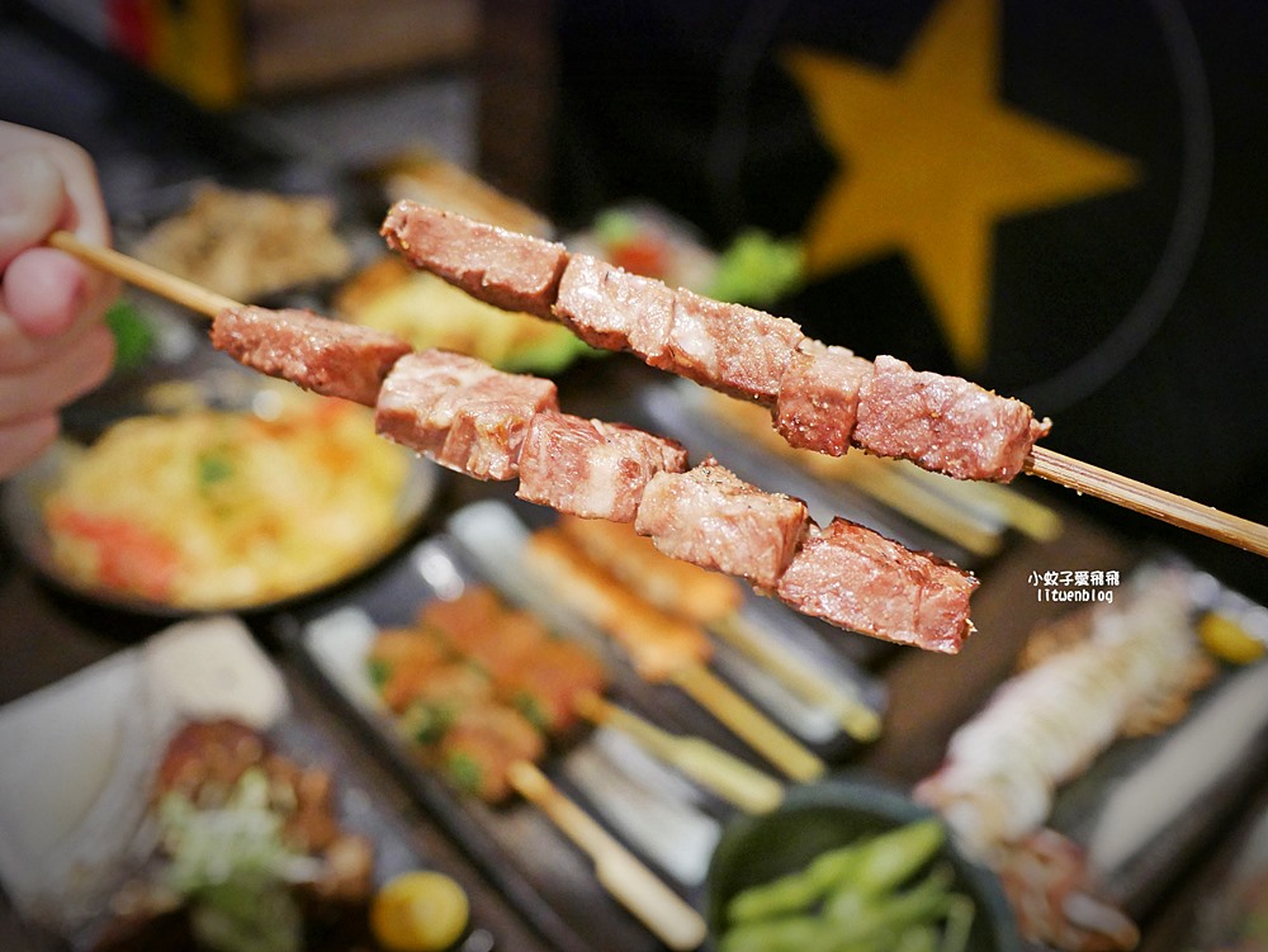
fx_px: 1026
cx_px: 634
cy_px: 476
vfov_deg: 49.8
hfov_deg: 63.4
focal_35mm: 28
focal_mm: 14
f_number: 2.5
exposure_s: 1/60
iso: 2000
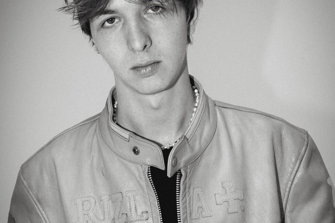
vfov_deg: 22.3
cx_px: 165
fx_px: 568
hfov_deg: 32.9
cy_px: 125
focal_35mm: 61
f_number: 4
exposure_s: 1/200
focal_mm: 27
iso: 3200
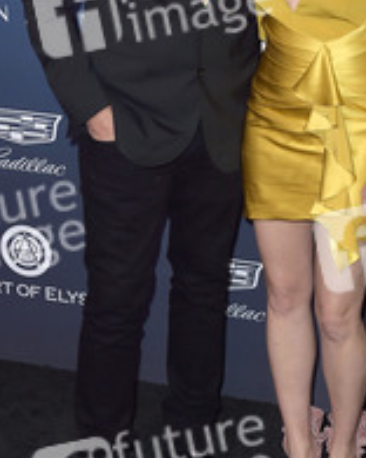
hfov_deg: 19.9
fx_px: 1043
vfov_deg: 24.5
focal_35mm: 77
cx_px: 222
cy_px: 120
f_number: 5.6
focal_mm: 40
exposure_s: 1/250
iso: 250
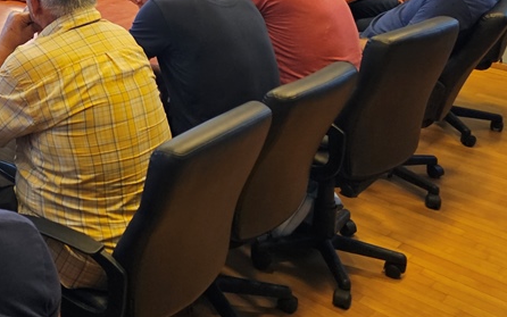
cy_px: -36
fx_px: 774
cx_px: -48
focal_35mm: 56
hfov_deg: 32.1
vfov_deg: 21.9
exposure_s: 1/100
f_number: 1.7
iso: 200
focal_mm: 6.3
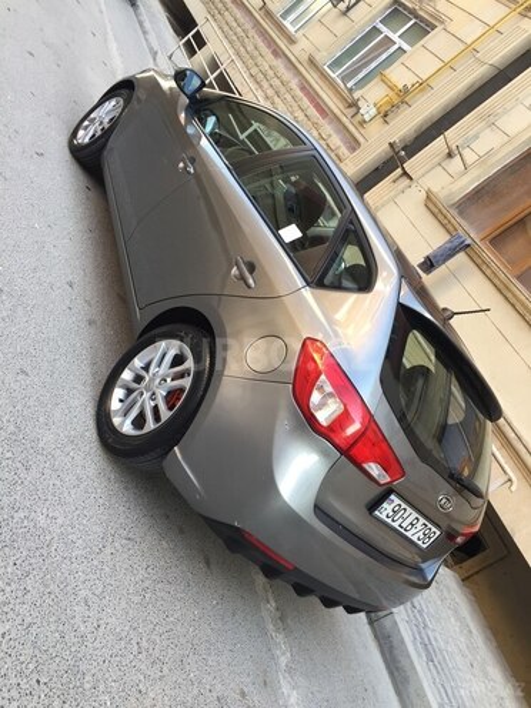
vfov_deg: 61.7
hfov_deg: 48.2
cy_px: 354
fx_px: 593
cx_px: 266
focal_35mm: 29
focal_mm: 4.15
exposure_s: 1/100
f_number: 2.2
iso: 40
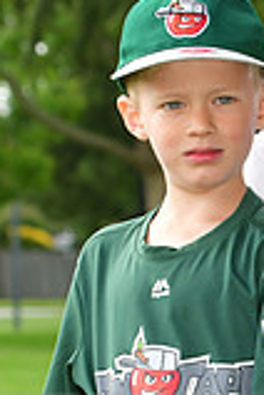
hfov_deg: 2.7
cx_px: 392
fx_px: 5533
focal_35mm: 503
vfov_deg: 4.1
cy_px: 427
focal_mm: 92
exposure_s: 1/640
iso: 500
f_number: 7.1
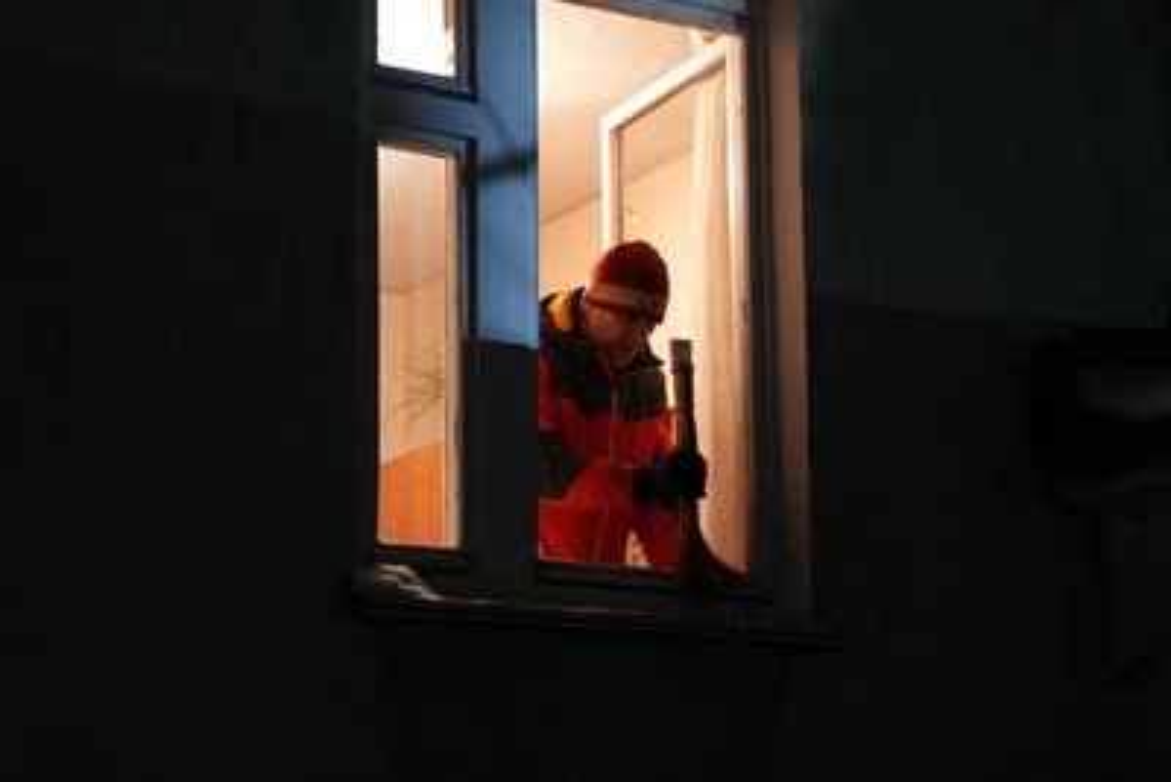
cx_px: 586
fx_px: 2278
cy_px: 391
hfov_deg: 28.8
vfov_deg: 19.5
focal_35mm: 70
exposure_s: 1/80
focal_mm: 70
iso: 5000
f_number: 2.8
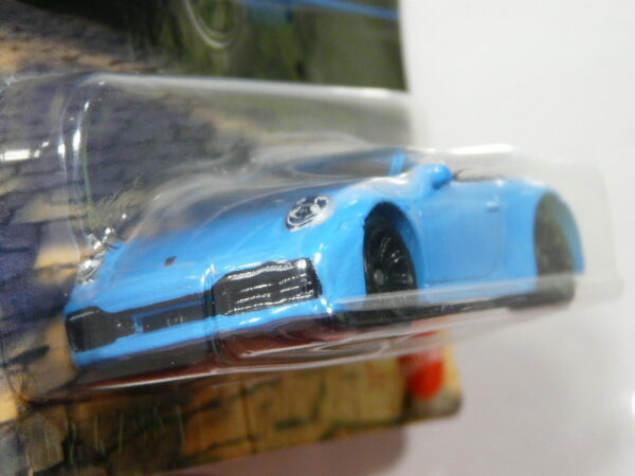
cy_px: 238
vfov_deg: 12.0
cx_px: 318
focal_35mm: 123
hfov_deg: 16.0
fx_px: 2256
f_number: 3.2
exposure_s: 1/50
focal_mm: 12.6
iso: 160
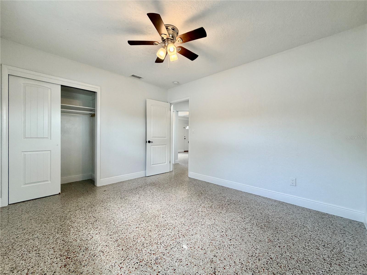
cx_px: 184
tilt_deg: -0.3
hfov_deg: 102.1
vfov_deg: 85.7
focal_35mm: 14
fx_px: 148
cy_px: 138
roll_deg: -0.7
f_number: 2.2
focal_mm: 2.22
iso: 200
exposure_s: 1/120
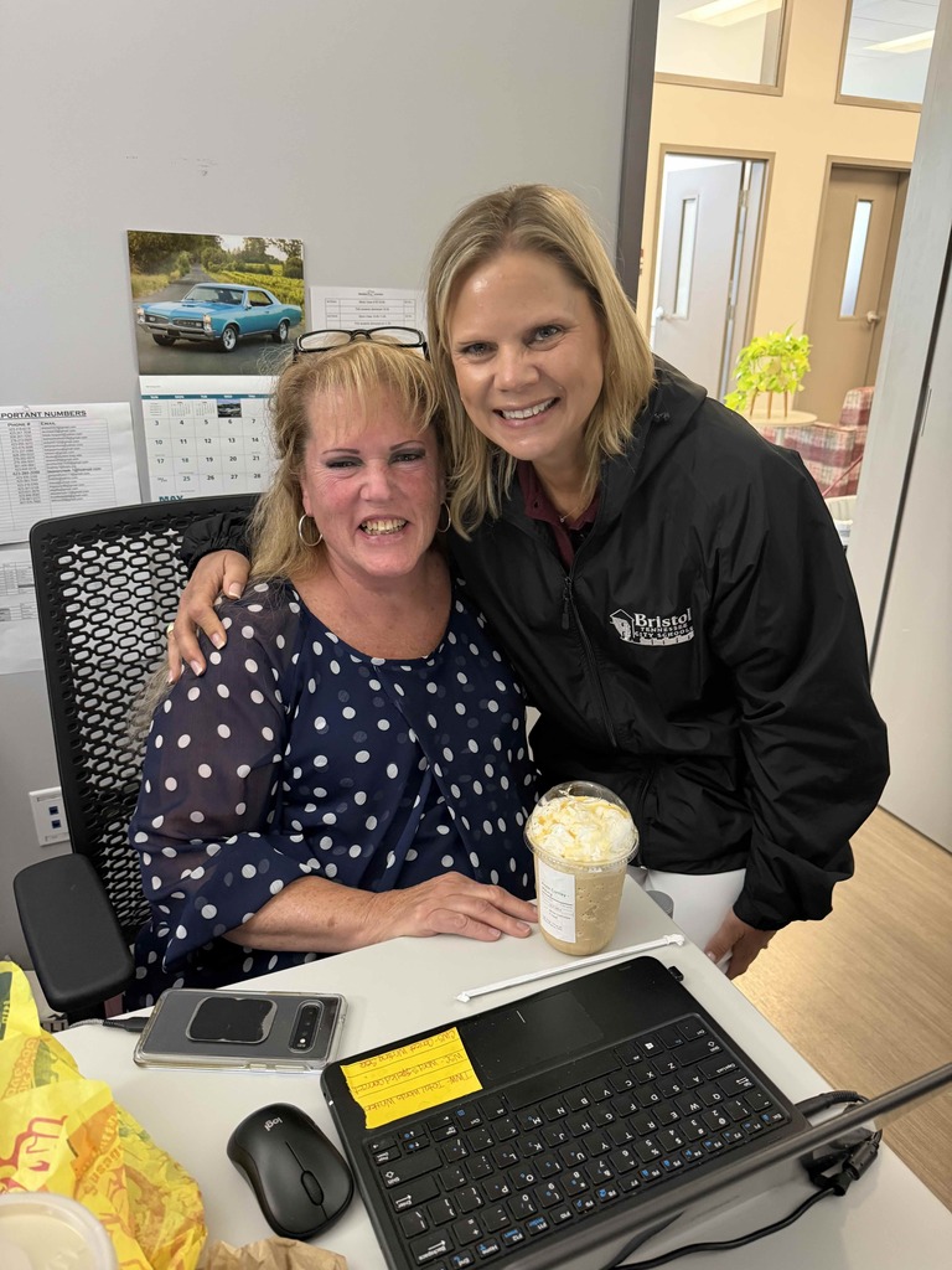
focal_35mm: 24
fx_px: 880
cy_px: 635
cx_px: 476
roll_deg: -1.0
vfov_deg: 71.6
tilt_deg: -22.6
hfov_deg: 56.8
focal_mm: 6.76
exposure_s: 1/40
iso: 640
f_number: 1.78
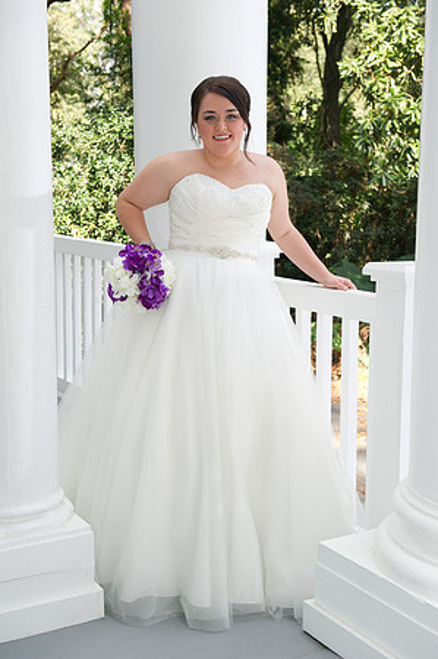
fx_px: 1006
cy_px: 330
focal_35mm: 55
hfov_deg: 24.6
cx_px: 219
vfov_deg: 36.3
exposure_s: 1/160
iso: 320
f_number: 7.1
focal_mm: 55
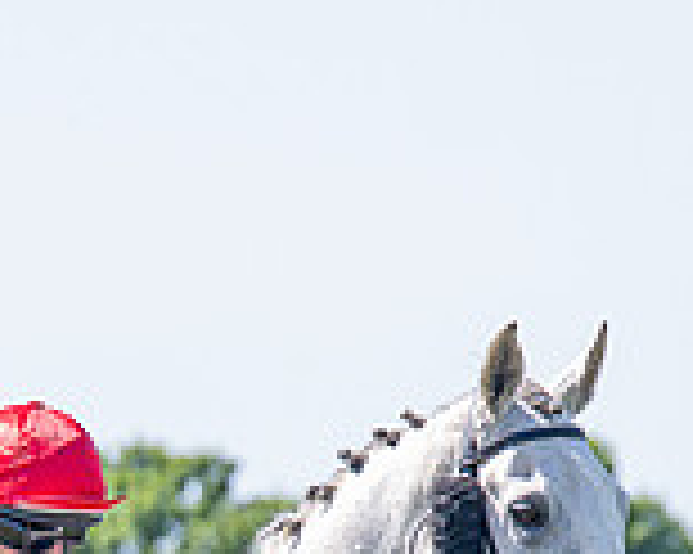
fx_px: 10904
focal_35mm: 532
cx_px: 74
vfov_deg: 2.9
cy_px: 1000
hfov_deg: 3.6
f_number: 2.8
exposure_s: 1/1600
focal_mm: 86
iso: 200
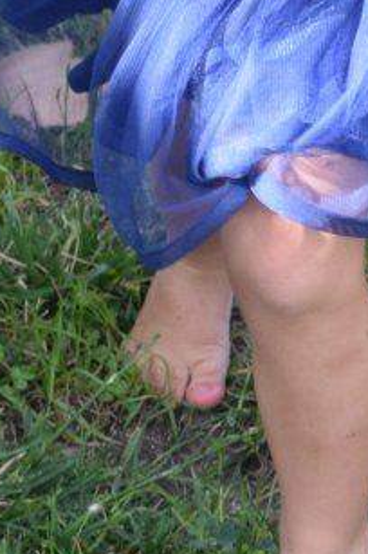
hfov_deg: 7.6
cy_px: -164
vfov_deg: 11.2
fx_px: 2762
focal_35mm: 180
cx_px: 285
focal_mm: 35
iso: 800
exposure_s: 1/500
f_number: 4.5
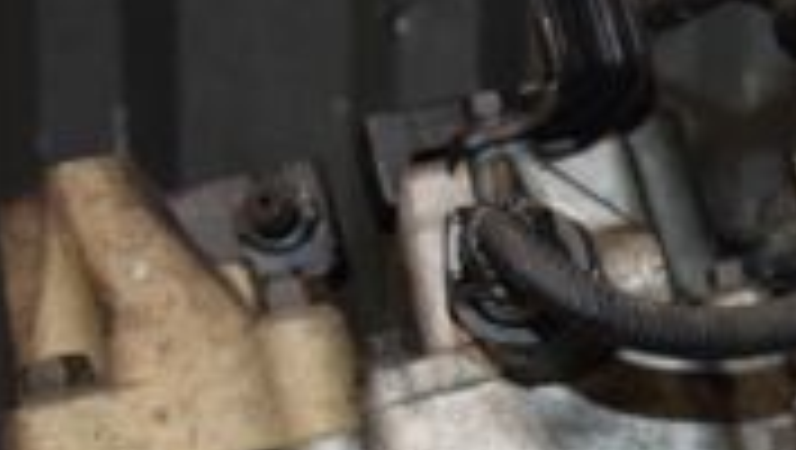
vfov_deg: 7.0
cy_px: 724
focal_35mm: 170
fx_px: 3592
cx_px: 1102
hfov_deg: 12.2
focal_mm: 30
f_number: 5
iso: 800
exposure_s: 1/60
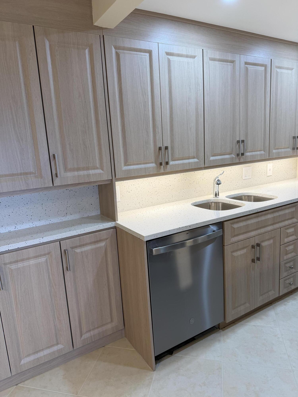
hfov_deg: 56.8
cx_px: 149
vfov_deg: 71.6
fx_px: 275
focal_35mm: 24
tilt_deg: -11.1
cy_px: 198
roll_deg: +4.4
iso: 100
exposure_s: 1/120
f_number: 1.78
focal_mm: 6.76
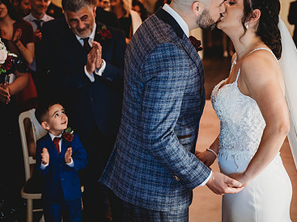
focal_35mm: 75
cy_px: 95
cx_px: 185
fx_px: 643
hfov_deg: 25.9
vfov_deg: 19.6
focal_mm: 45
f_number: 2.8
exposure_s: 1/160
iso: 1600
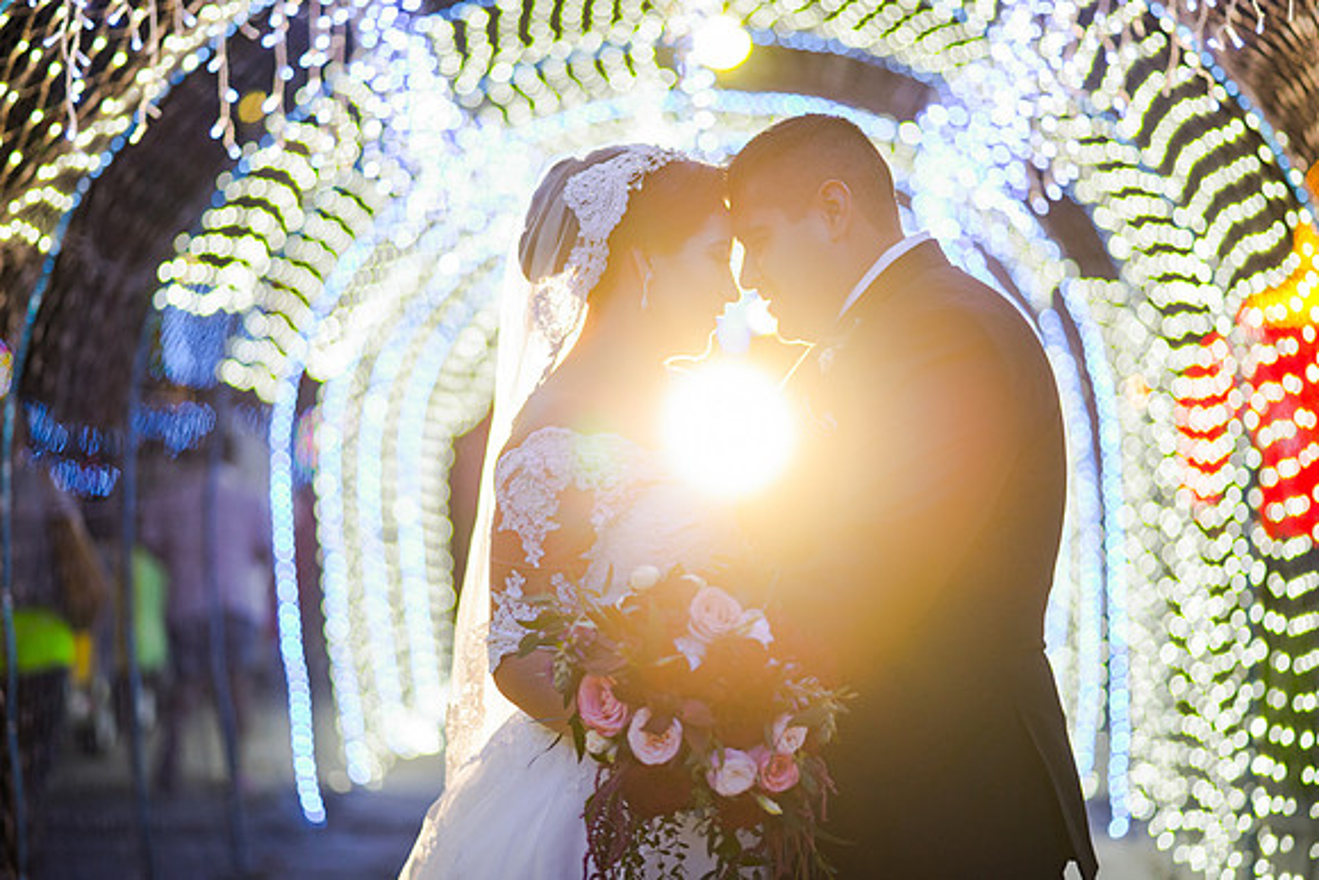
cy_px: 440
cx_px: 660
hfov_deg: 23.9
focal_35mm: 85
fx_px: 3115
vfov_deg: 16.1
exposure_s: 1/125
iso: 800
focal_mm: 85
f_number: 1.8
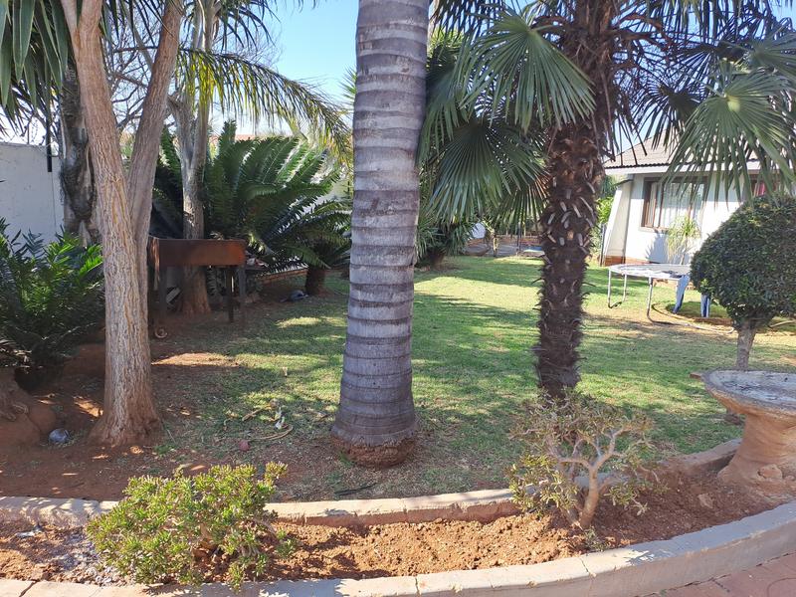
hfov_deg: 69.4
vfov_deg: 54.9
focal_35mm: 25
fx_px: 575
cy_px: 298
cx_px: 398
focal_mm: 4.65
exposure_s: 1/396
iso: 32
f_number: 1.8
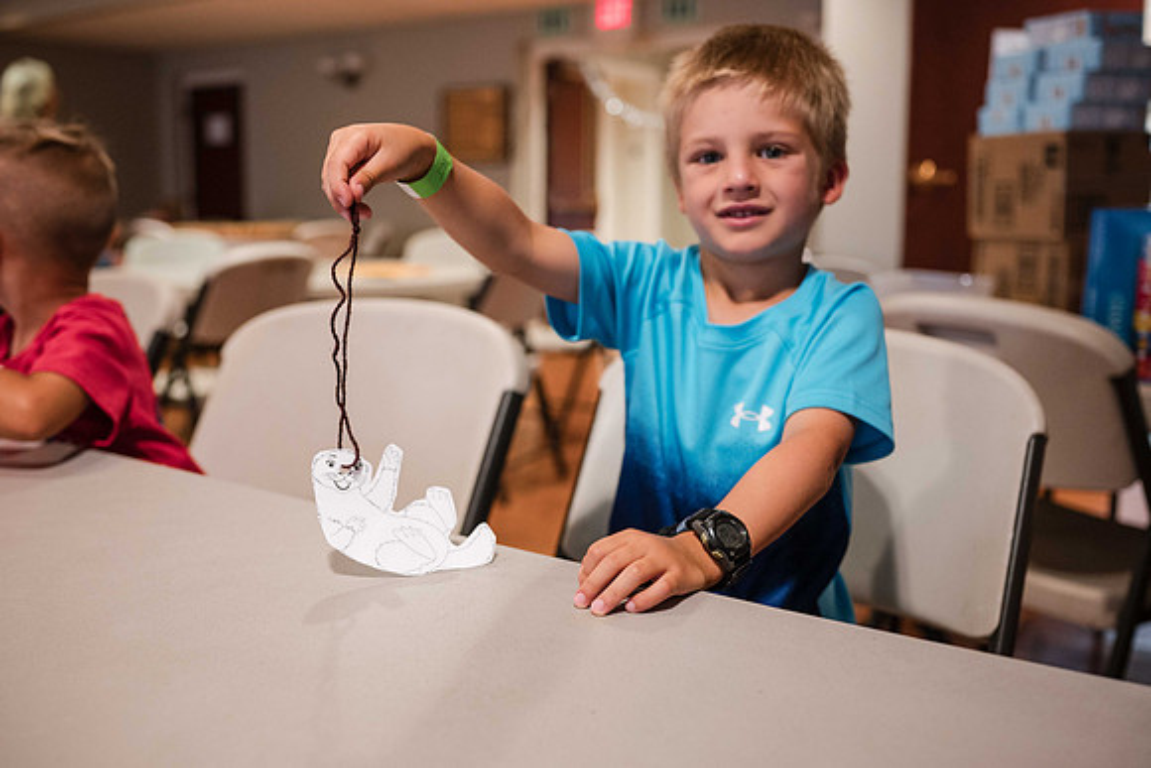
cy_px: 385
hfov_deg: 51.6
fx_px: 1189
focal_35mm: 37
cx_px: 573
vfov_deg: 35.8
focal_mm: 35
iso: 2200
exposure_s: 1/125
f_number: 2.8
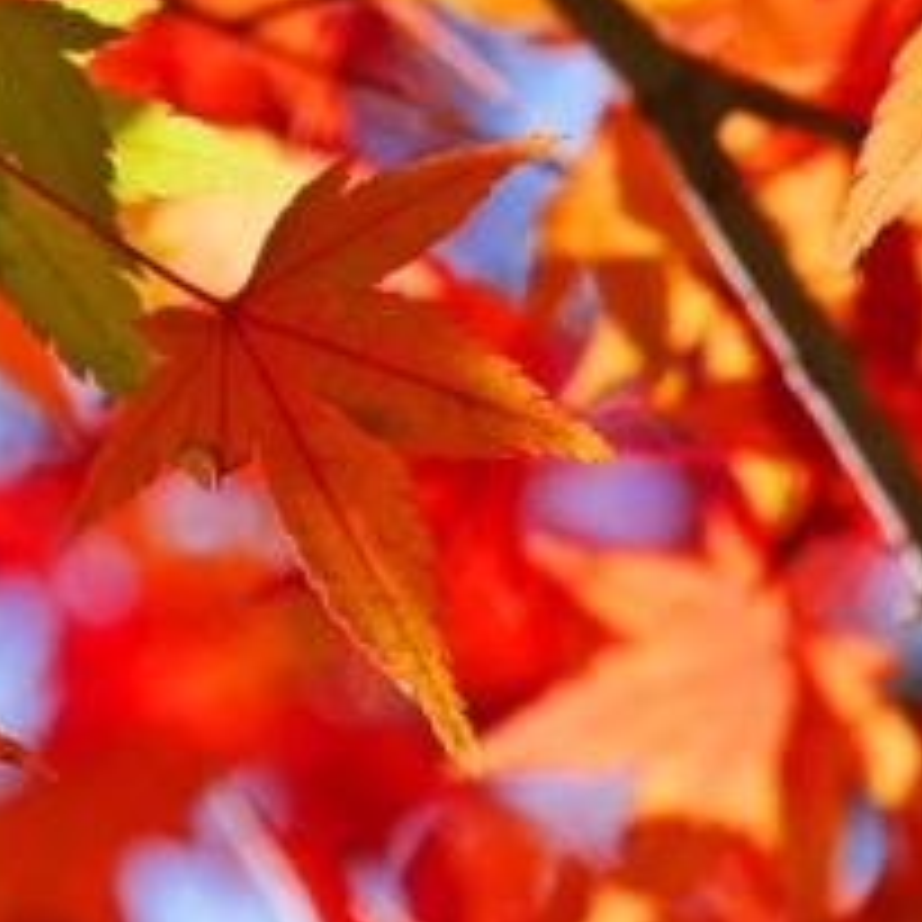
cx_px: 454
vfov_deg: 3.1
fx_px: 16815
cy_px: -416
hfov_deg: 3.1
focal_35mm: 558
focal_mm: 81
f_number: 6.3
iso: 200
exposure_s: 1/500
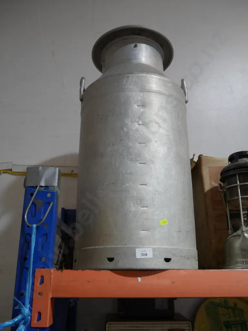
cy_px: 166
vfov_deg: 56.8
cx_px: 124
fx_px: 305
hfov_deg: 44.2
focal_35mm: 32
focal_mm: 16
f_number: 3.6
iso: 400
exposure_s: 1/60
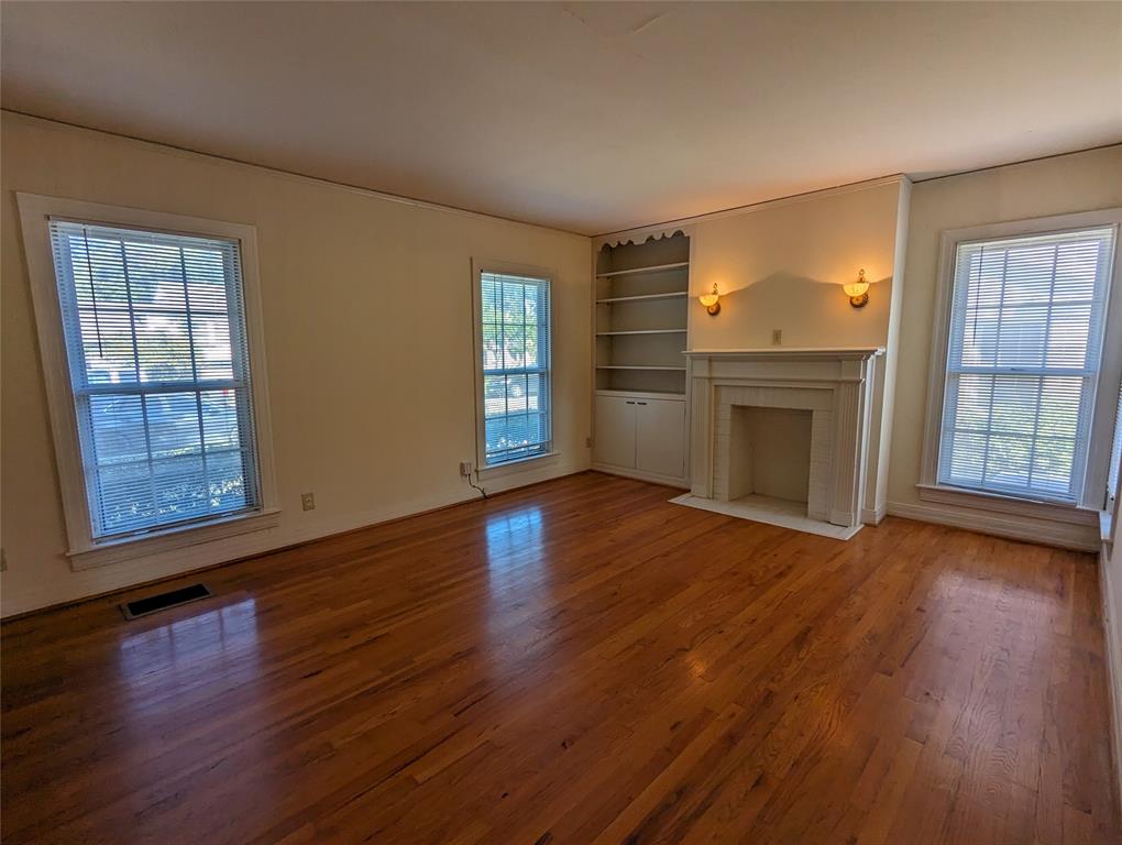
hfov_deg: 94.4
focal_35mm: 16
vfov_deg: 78.2
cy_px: 422
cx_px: 561
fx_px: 519
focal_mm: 2.35
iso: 42
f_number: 2.2
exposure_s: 1/135
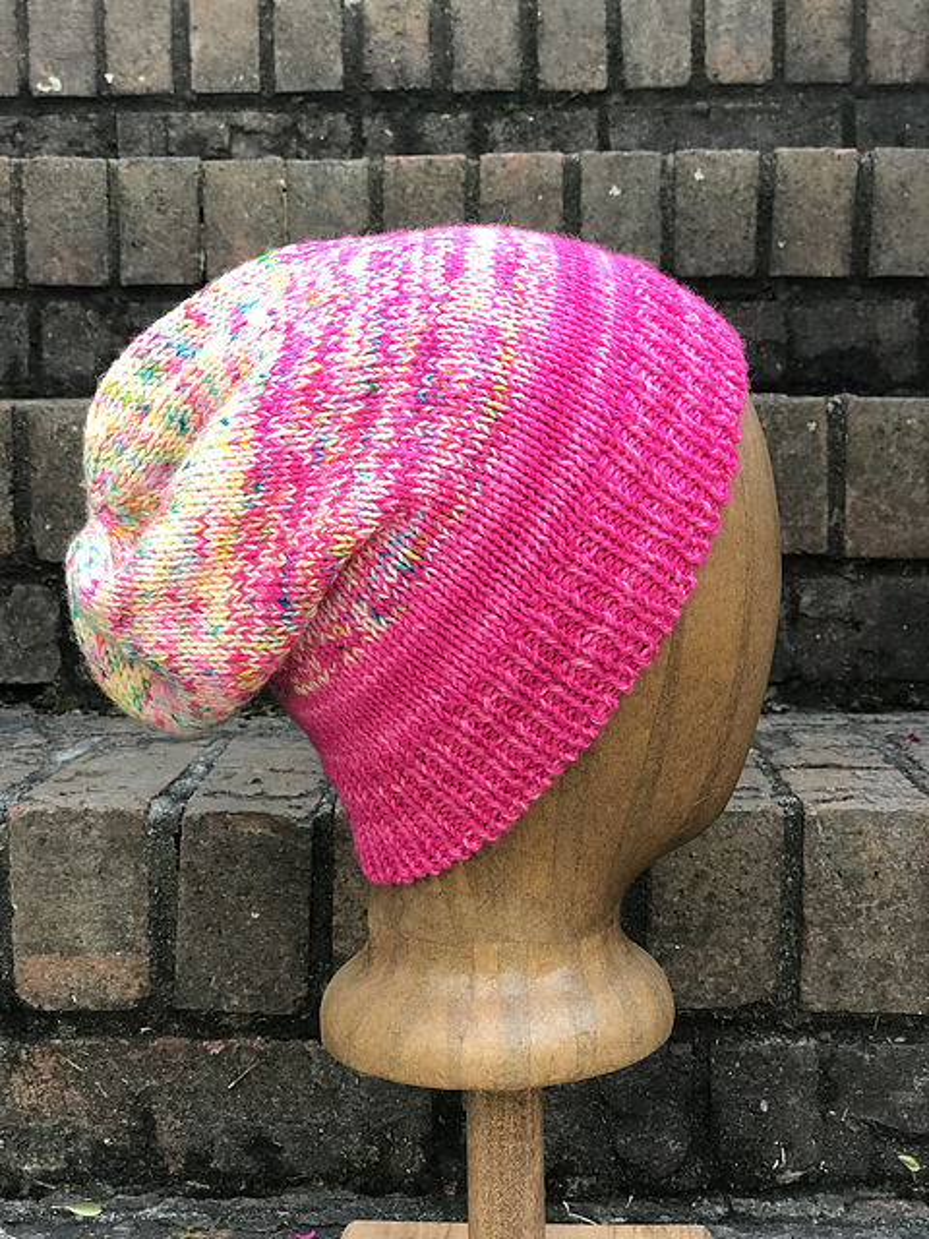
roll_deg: +1.5
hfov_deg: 25.7
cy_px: 620
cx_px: 464
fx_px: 2040
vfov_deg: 33.8
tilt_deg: -4.8
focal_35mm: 57
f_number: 2.8
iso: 32
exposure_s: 1/60
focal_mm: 6.6
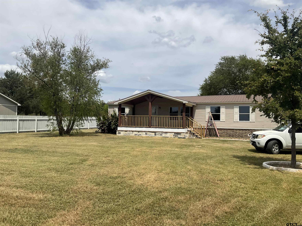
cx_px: 151
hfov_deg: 61.7
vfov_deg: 48.2
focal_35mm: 29
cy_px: 113
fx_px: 253
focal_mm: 3
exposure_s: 1/3788
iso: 25
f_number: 1.8
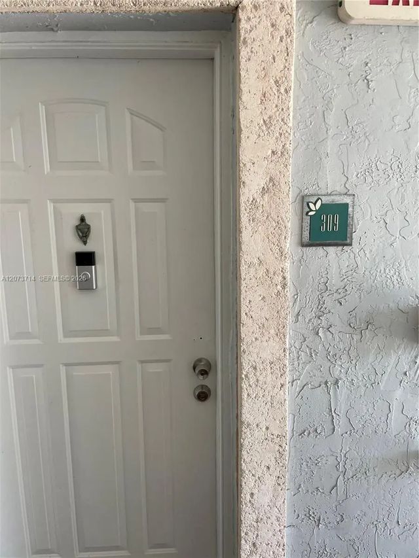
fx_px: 420
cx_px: 210
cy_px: 279
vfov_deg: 67.3
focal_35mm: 26
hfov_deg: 53.1
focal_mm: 4.2
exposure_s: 1/121
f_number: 1.6
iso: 125
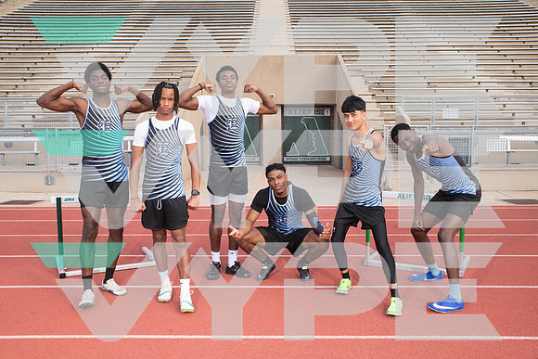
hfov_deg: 55.8
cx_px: 269
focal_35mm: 34
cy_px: 180
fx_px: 508
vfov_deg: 38.9
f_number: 8
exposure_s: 1/320
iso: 250
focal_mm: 34
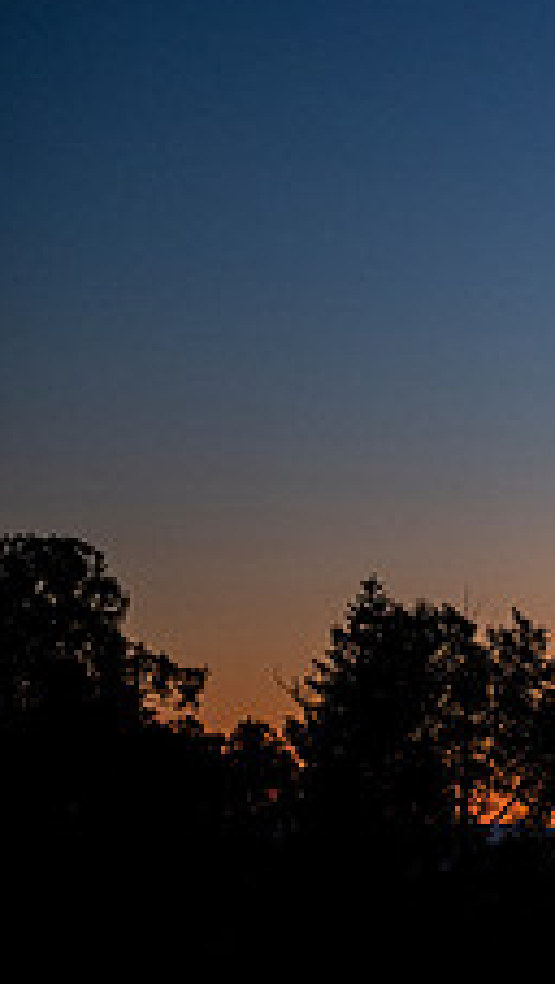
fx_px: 4988
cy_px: 433
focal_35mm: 191
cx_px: 1224
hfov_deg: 6.1
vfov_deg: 11.3
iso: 2000
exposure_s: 1/100
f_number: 2.8
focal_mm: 70
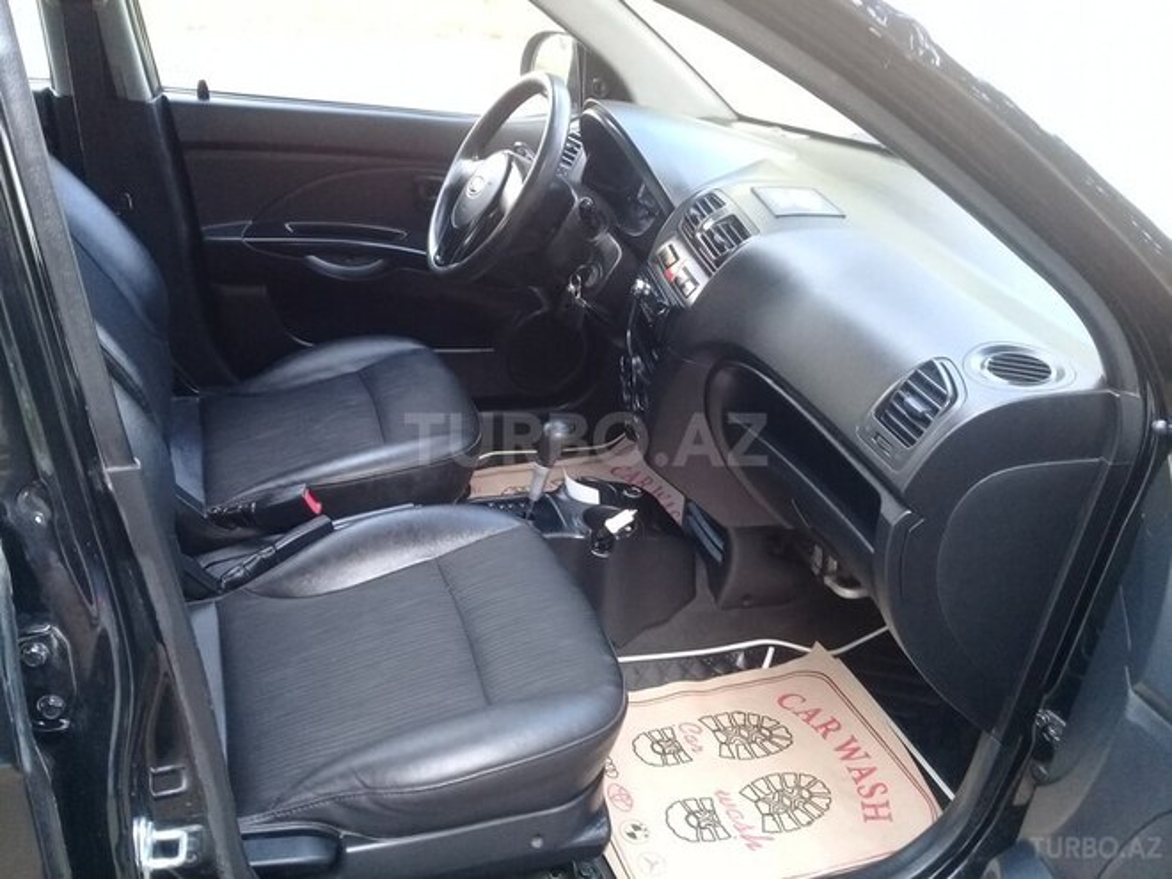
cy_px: 440
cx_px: 586
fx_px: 1050
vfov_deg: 45.4
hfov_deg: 58.4
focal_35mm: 31
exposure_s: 1/33
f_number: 2.2
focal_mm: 3.3
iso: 125
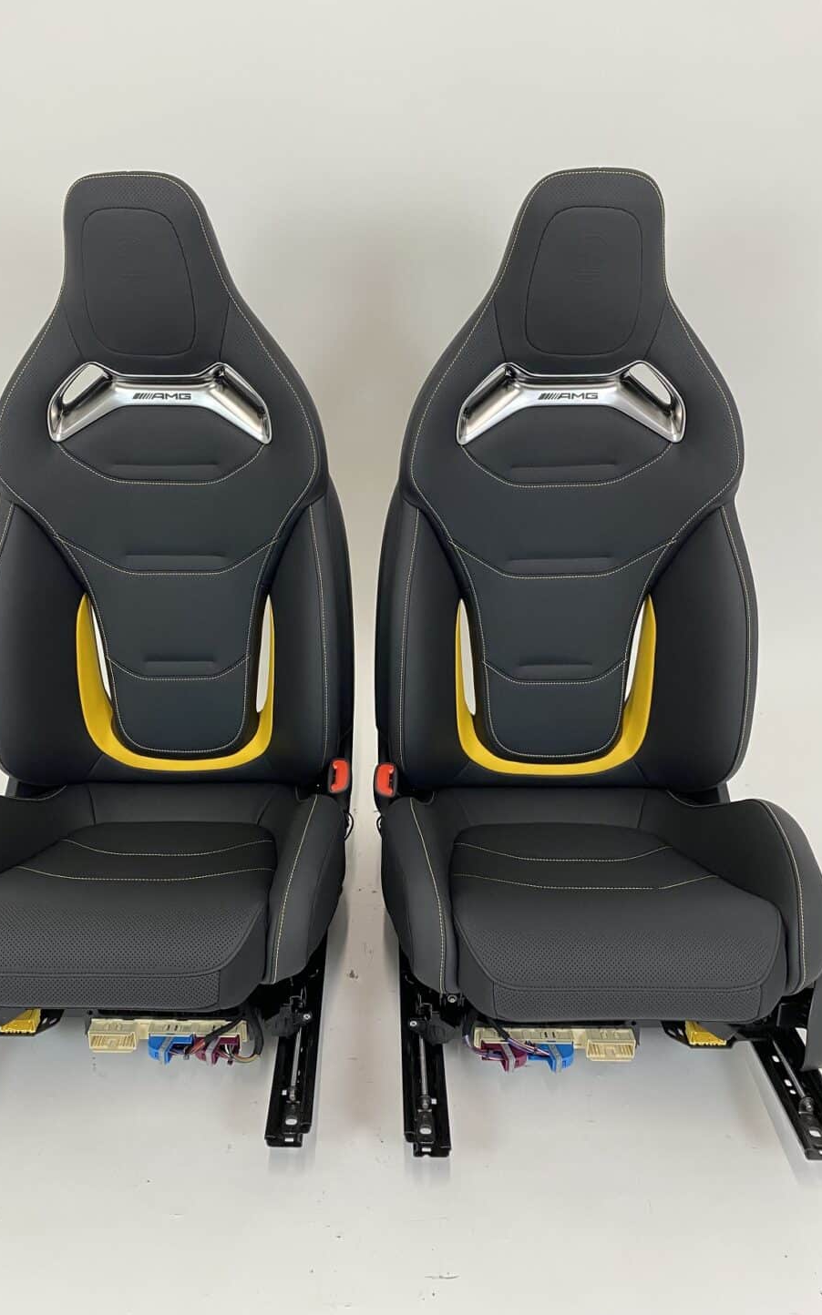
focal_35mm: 28
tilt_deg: -26.7
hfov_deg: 44.4
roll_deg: +0.5
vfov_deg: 66.5
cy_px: 651
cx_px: 357
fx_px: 1004
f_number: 1.8
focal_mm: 4.25
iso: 64
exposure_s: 1/50
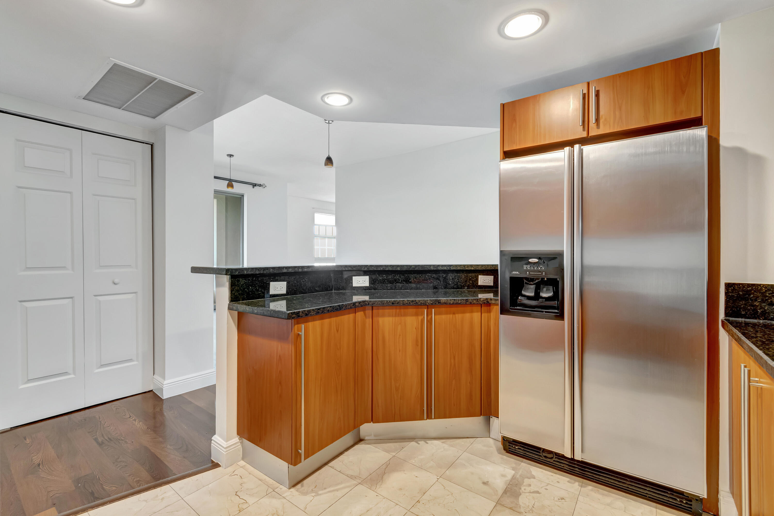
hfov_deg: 100.4
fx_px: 322
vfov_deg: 77.3
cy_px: 258
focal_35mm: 15
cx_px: 387
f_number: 8
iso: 1000
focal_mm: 10
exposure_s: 1/6
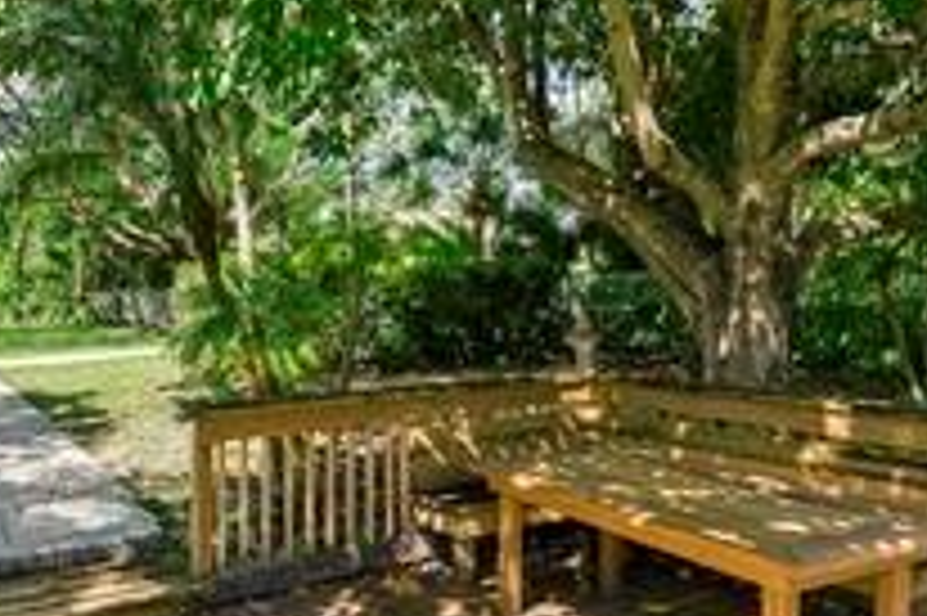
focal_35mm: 31
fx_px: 798
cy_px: 279
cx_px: 324
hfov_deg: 59.2
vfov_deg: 42.2
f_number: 8
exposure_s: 1/200
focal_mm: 16
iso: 200
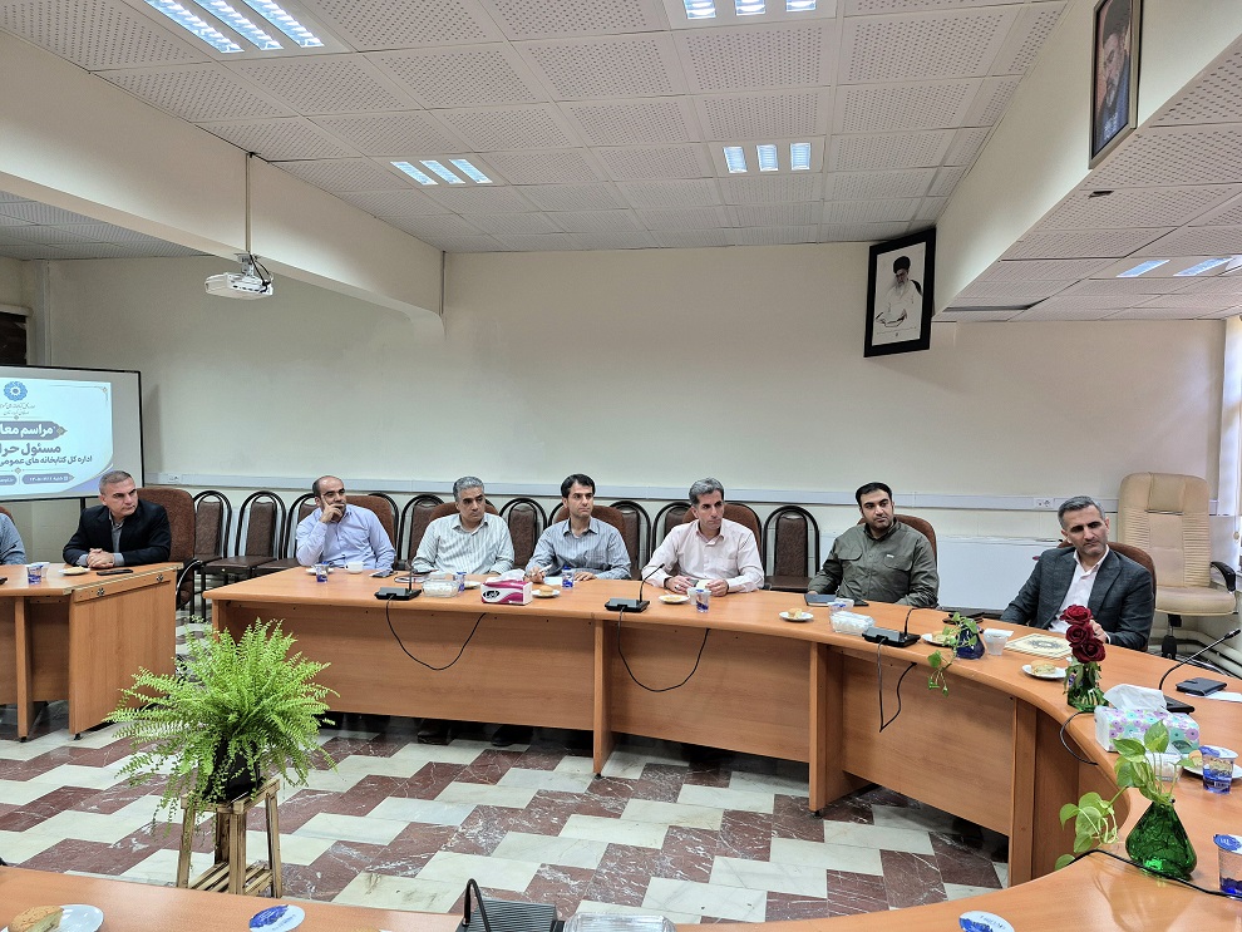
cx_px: 621
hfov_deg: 73.9
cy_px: 466
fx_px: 825
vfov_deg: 58.9
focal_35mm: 23
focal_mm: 5.4
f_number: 1.8
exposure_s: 1/100
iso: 125
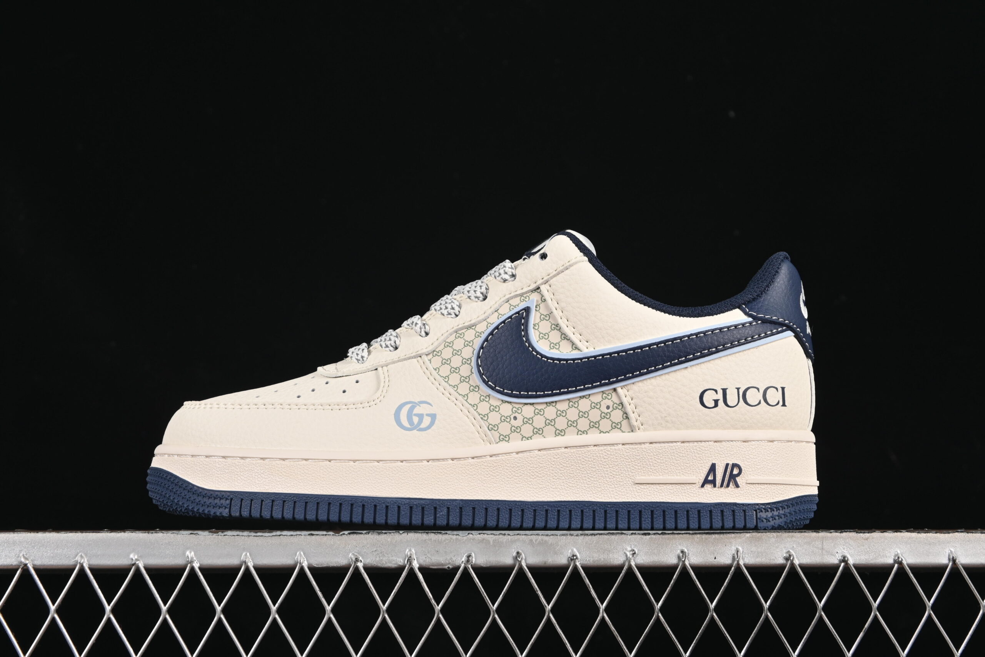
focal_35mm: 75
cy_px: 328
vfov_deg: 18.2
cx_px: 492
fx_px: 2052
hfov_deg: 27.0
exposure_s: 1/80
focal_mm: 50
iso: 160
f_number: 8
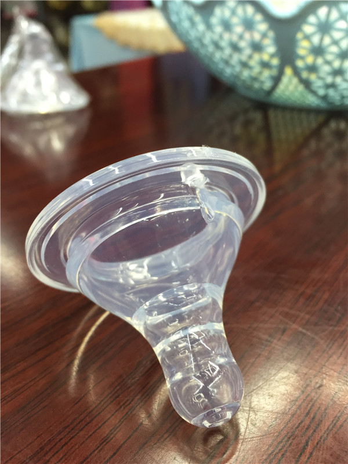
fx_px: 389
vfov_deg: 61.7
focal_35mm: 29
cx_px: 174
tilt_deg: -32.9
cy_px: 232
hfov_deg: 48.2
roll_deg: +2.3
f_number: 2.2
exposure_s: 1/33
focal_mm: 4.15
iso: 125
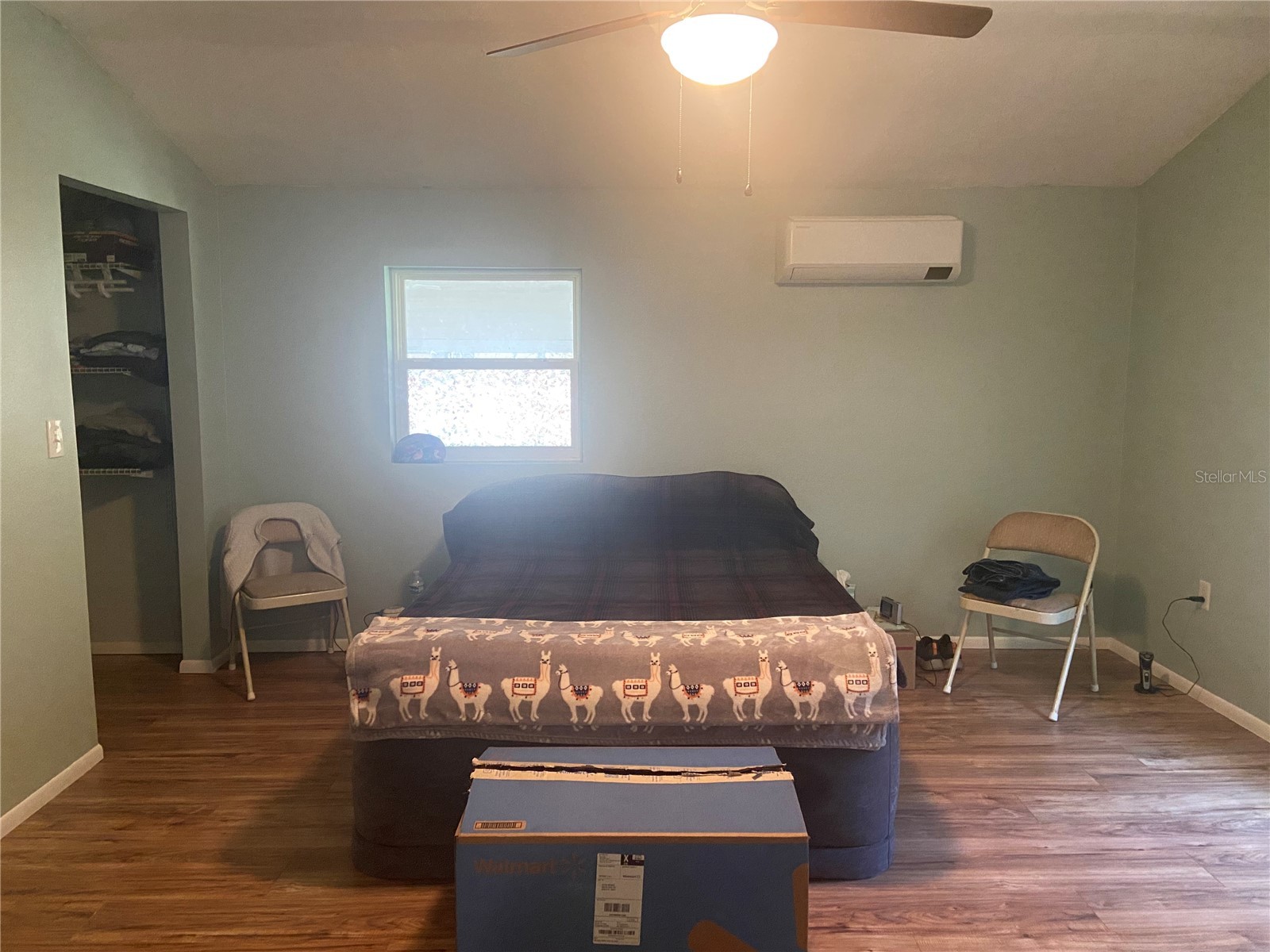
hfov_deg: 67.3
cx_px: 635
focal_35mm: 26
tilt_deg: -7.1
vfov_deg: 53.1
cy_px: 476
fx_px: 954
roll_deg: -0.6
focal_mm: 4.25
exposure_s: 1/60
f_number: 1.8
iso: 500
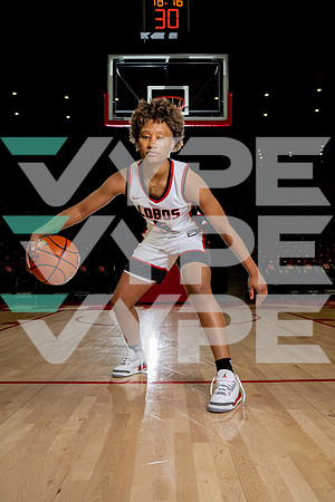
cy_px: 251
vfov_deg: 54.4
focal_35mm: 35
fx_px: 489
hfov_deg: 37.9
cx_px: 168
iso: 250
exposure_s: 1/250
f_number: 6.3
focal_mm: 35
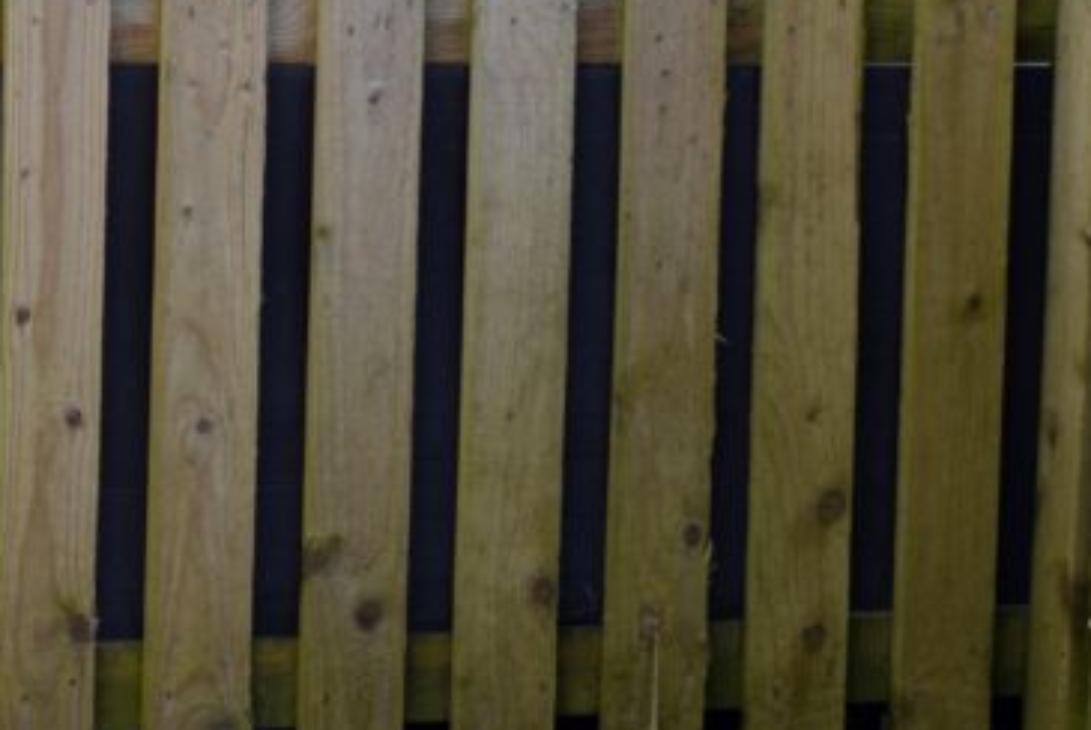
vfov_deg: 6.6
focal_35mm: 207
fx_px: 6277
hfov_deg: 9.9
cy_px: 102
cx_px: 320
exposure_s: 1/1000
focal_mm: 35
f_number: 1.8
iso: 100
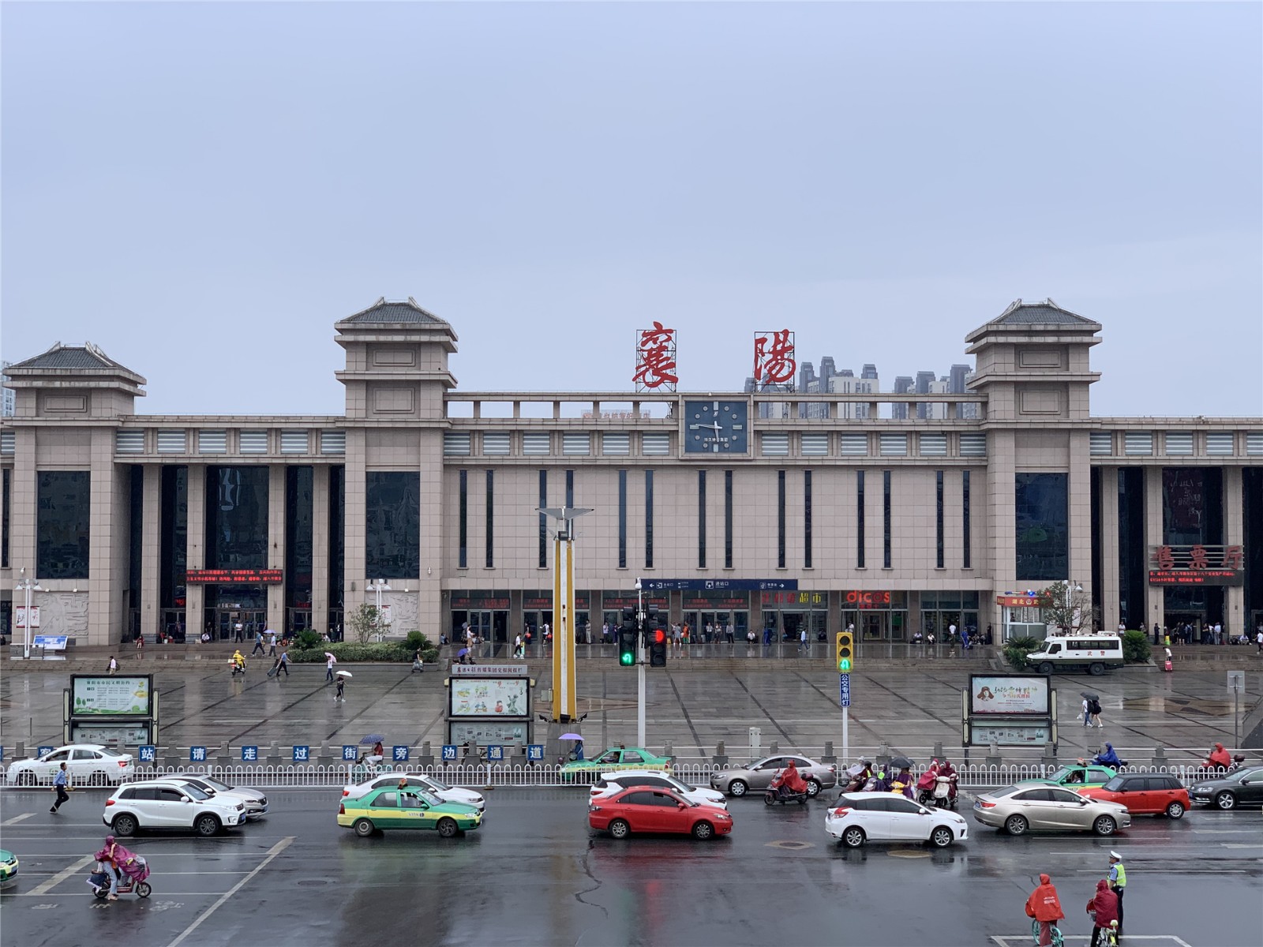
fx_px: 1897
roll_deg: -0.6
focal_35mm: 52
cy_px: 474
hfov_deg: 36.8
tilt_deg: +3.8
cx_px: 632
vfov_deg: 28.0
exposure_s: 1/202
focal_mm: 6
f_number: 2.4
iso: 16
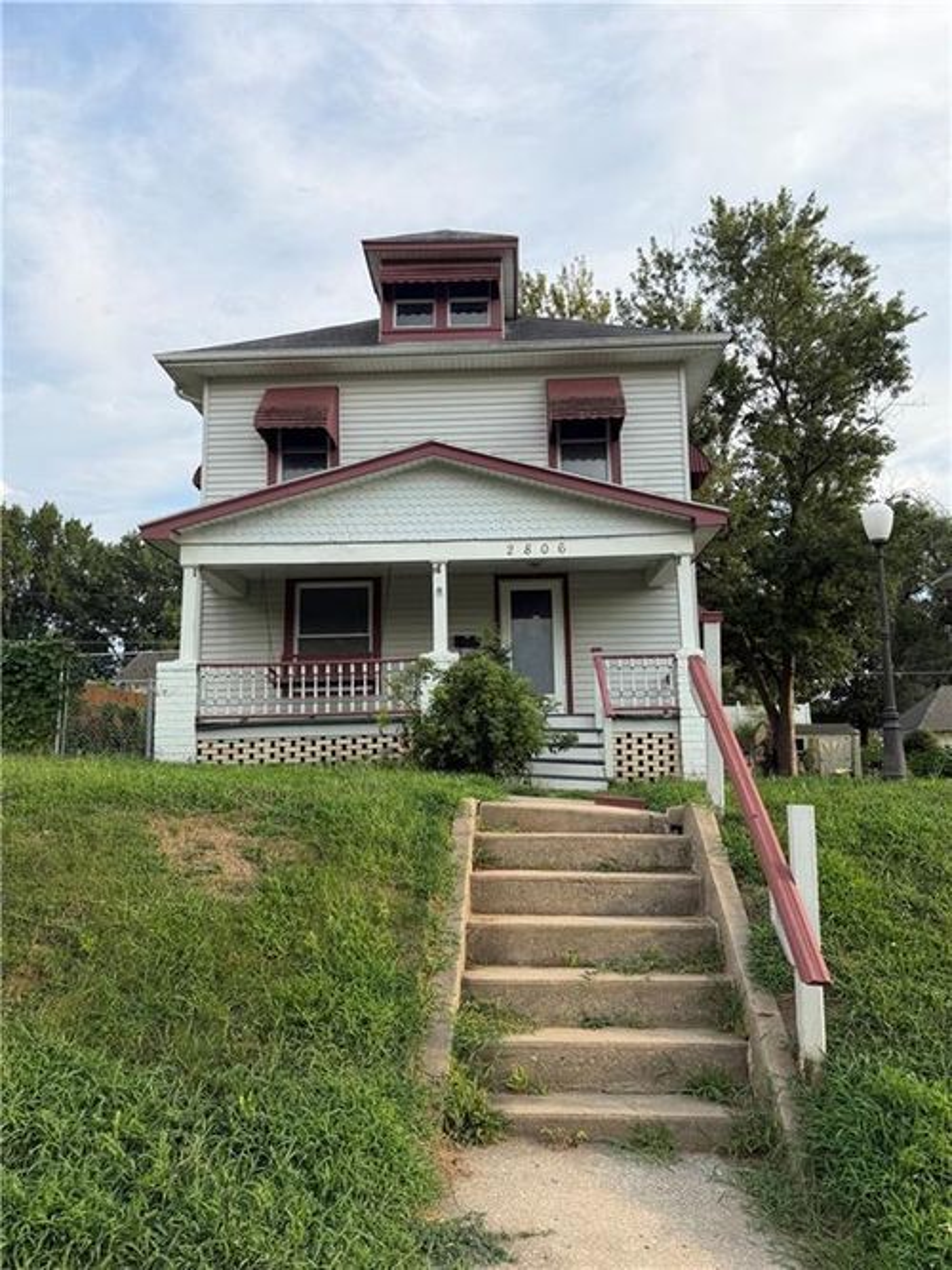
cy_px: 635
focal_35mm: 24
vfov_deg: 71.6
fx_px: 880
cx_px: 476
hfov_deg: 56.8
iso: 80
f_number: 1.78
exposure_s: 1/1812
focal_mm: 6.76
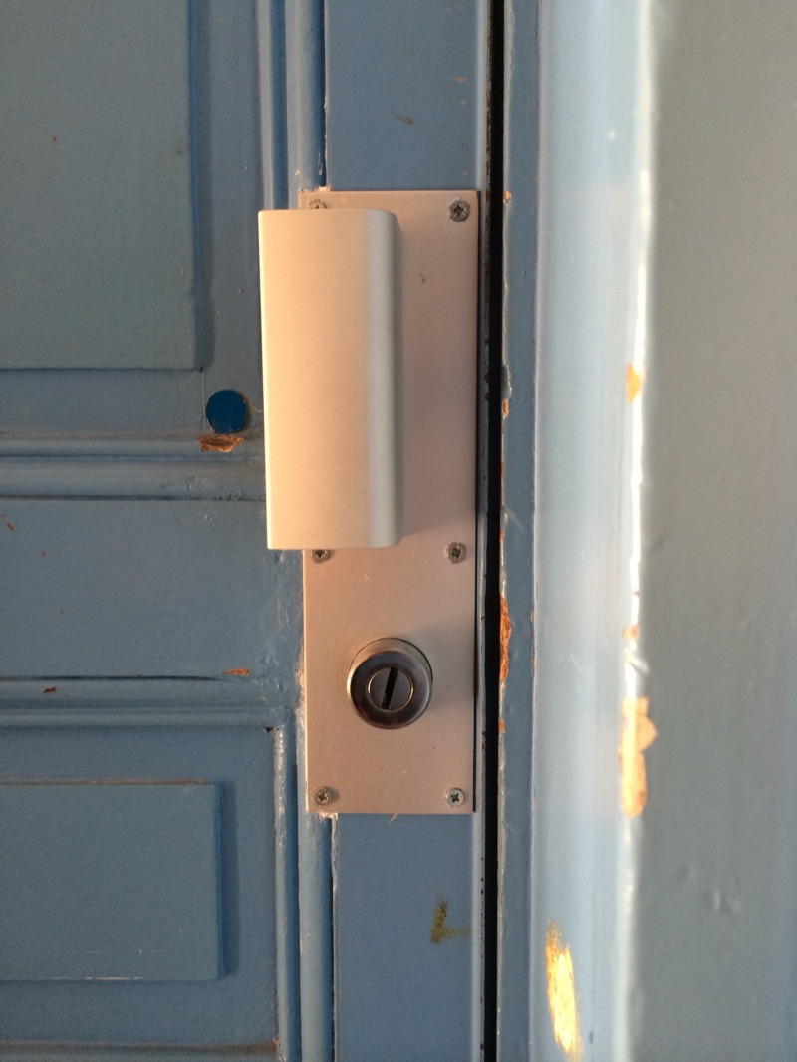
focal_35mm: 30
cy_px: 531
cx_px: 398
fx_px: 921
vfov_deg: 60.0
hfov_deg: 46.8
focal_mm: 4.12
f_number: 2.2
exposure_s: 1/30
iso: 100
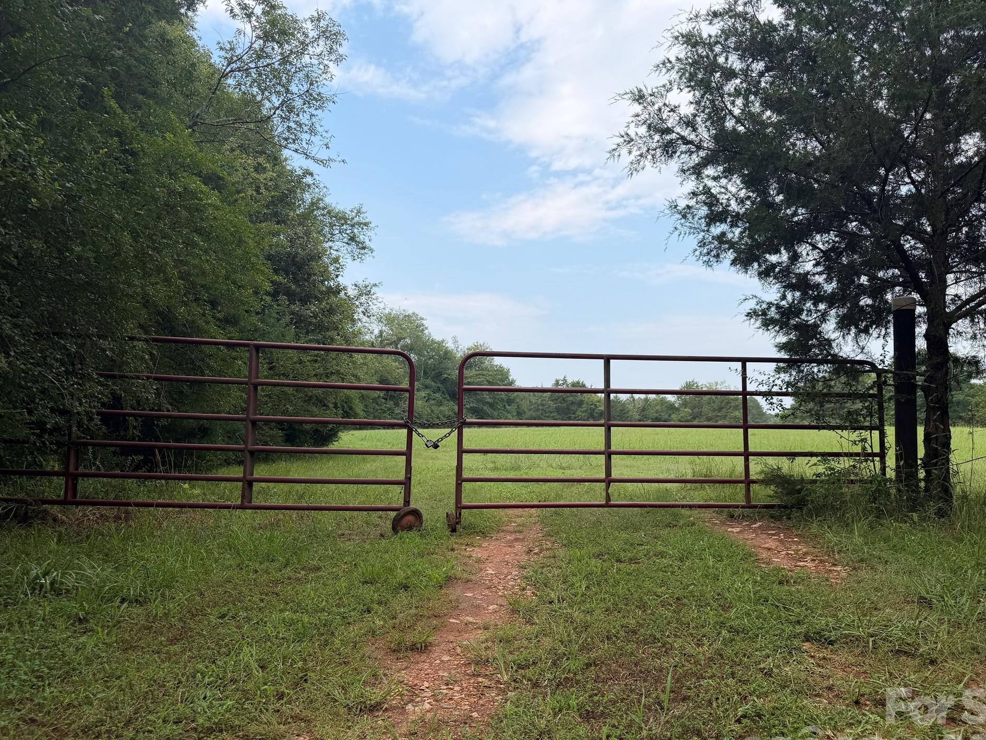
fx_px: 741
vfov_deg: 53.0
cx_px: 518
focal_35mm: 26
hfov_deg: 67.3
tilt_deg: +3.9
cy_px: 389
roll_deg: -0.7
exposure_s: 1/2703
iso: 80
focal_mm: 6.76
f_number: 1.78
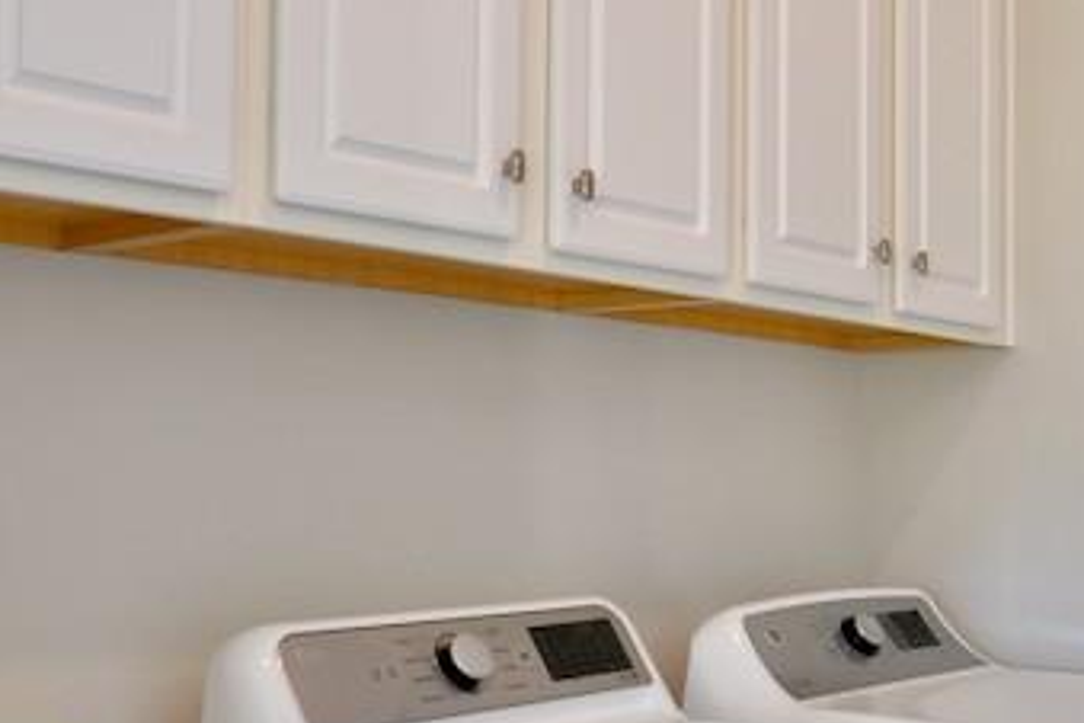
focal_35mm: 51
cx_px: 815
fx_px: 1536
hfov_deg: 37.9
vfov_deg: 26.2
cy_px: 515
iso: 320
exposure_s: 1/30
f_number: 5.6
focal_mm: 18
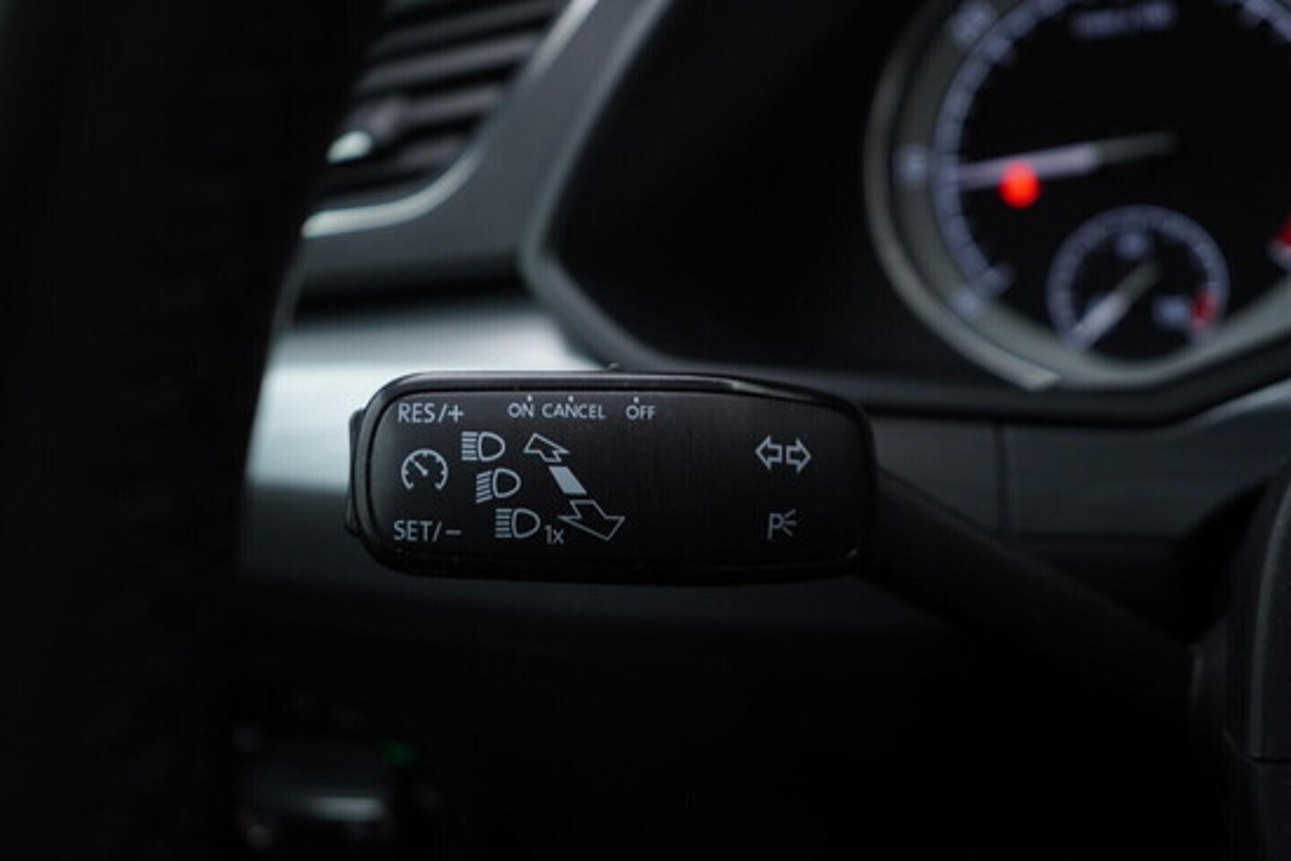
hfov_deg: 53.1
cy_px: 430
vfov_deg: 36.9
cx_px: 646
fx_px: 1291
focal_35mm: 36
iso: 125
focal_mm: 24
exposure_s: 1/50
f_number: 3.2
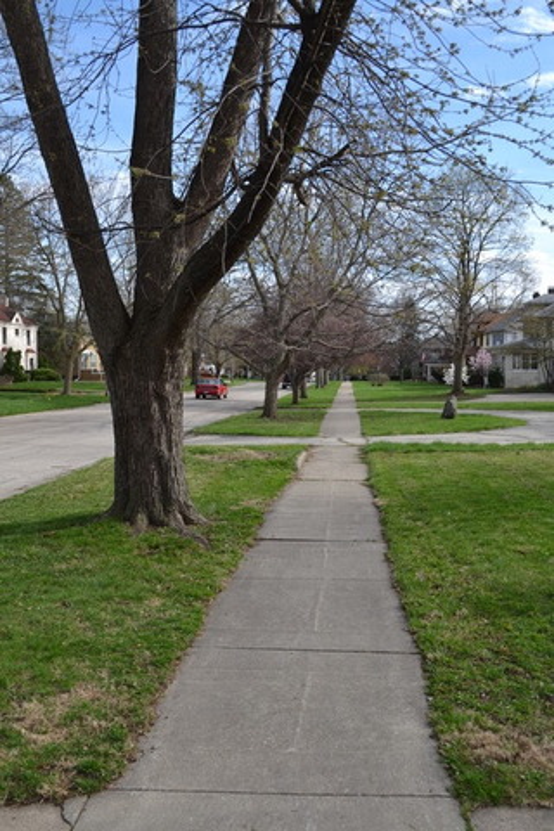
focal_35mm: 36
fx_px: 831
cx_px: 277
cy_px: 416
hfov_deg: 36.9
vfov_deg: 53.1
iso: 100
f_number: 7.1
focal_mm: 24
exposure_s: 1/200
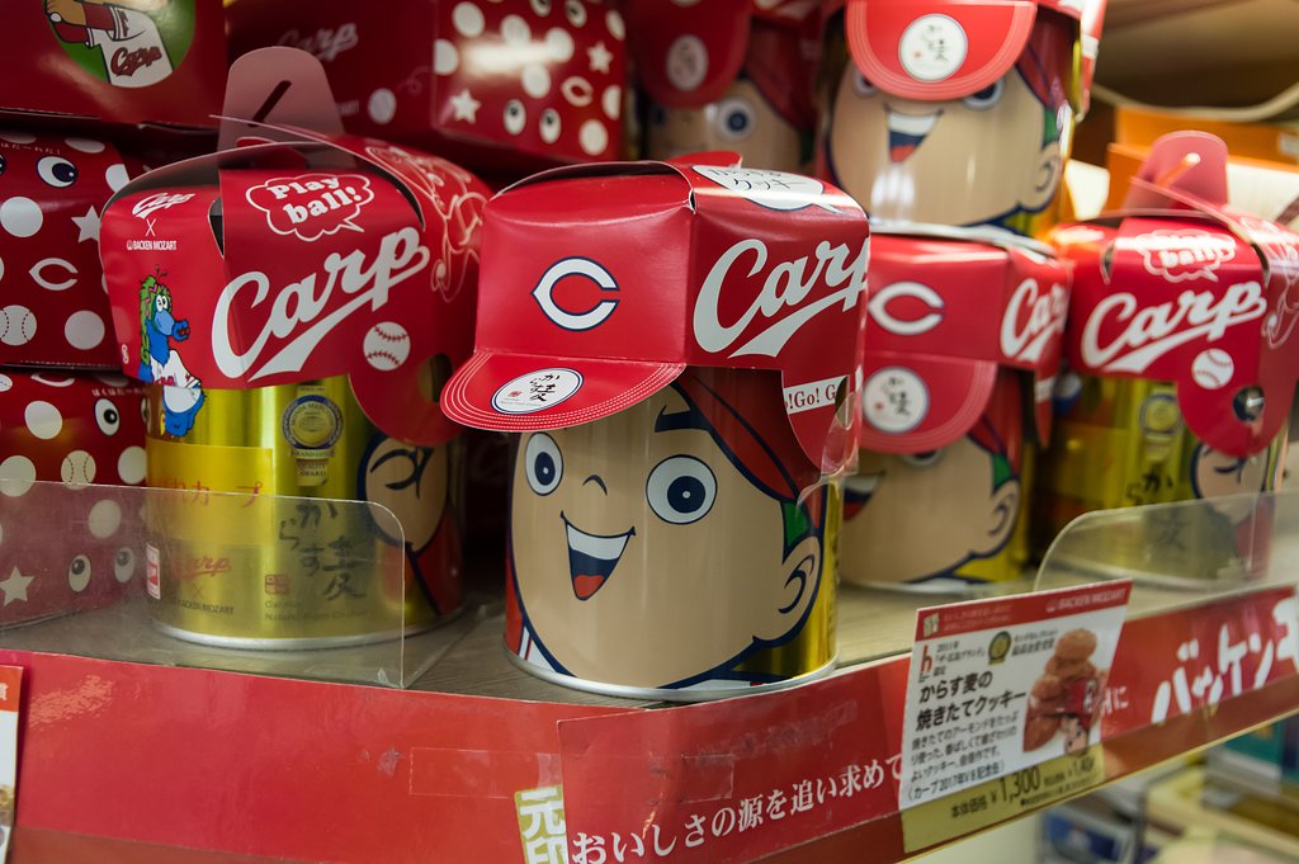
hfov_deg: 59.5
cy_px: 432
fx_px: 1136
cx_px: 650
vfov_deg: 41.6
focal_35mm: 32
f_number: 4
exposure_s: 1/250
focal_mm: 21
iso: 3200
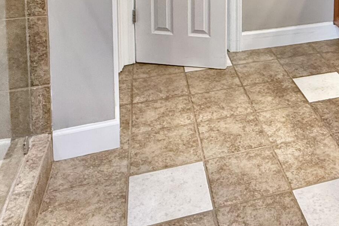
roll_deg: -1.7
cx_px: 317
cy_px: -82
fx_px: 452
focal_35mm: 48
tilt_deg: -5.0
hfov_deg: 37.8
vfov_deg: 24.0
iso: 320
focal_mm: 2.22
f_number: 2.2
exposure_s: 1/120
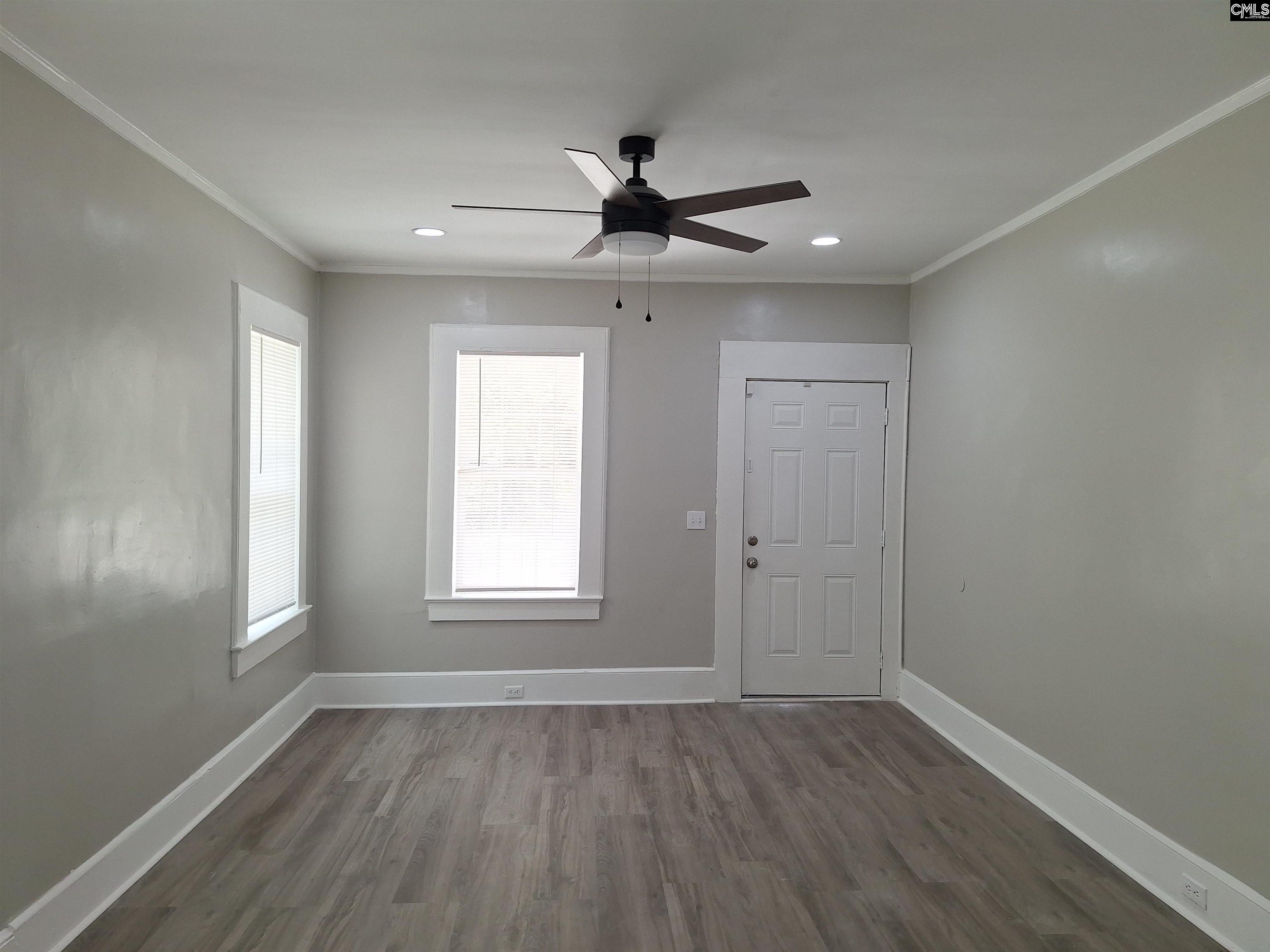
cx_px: 635
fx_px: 844
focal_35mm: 23
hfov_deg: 73.9
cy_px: 476
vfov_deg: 58.9
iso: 40
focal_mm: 5.54
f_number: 1.8
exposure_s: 1/150
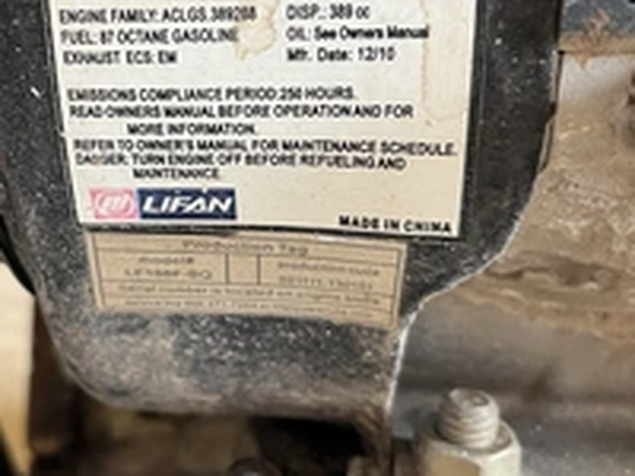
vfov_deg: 27.9
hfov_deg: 35.9
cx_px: 152
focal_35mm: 52
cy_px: 168
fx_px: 954
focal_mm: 5.1
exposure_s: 1/60
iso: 200
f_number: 1.6
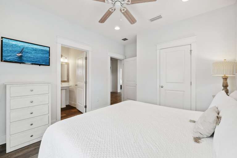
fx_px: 99
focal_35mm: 15
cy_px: 79
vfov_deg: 77.3
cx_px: 118
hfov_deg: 100.4
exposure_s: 1/40
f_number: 9
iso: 400
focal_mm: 10
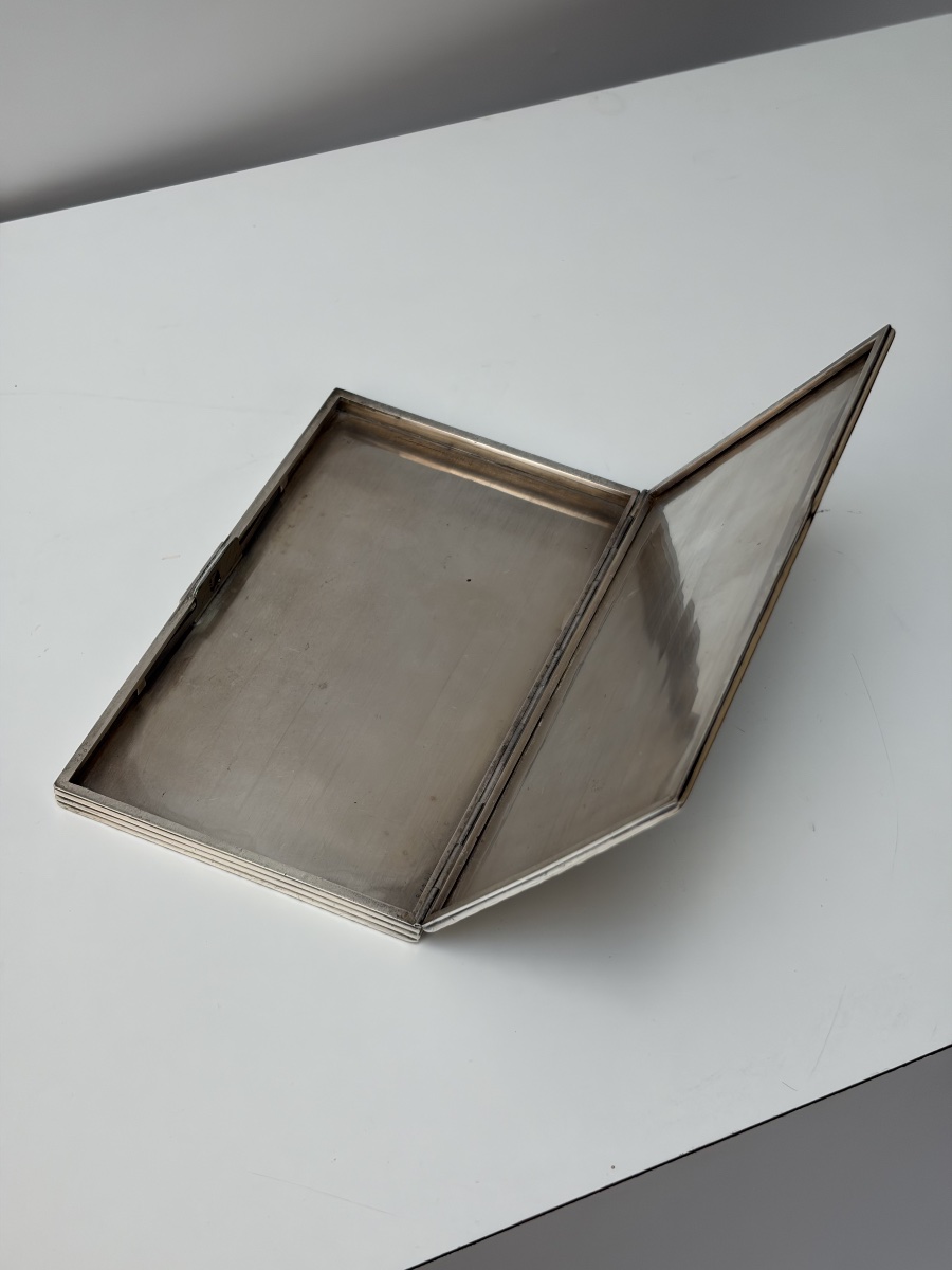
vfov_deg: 36.8
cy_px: 635
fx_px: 1907
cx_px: 476
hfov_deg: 28.0
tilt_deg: -47.8
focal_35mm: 52
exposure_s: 1/515
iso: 32
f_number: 1.6
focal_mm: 5.96
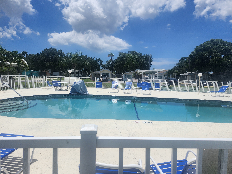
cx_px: 116
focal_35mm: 23
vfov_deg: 58.9
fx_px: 154
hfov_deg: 73.9
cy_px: 87
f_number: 1.8
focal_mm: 5.54
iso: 25
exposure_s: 1/3999
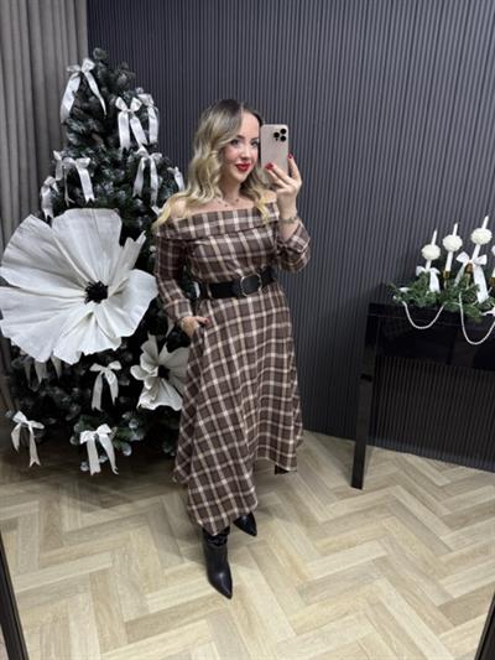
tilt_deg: -25.2
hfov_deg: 56.8
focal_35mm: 24
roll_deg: -1.9
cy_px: 330
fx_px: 457
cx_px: 248
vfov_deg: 71.6
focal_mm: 6.76
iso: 200
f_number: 1.78
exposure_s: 1/50
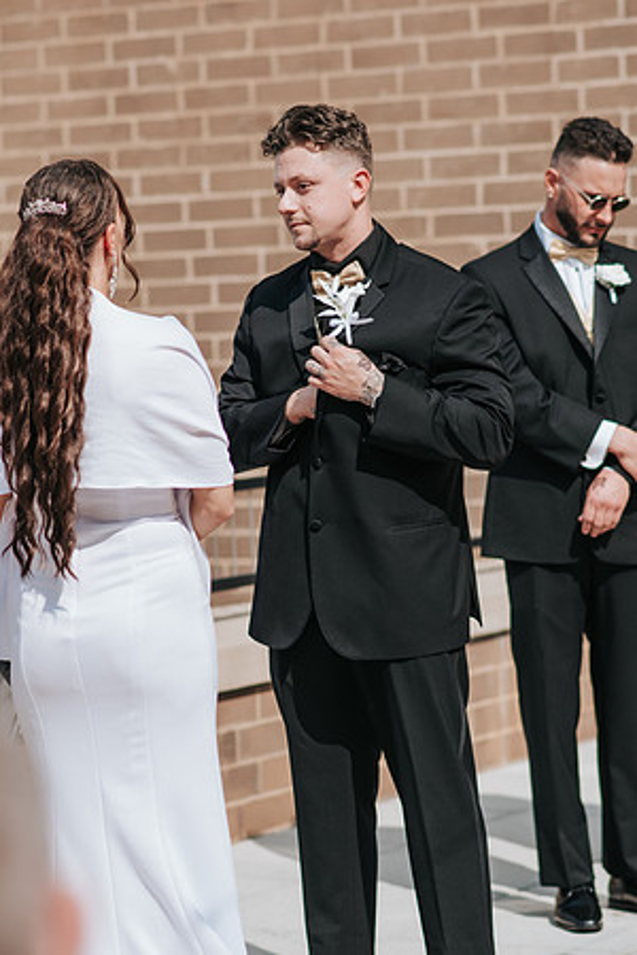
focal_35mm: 128
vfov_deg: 16.1
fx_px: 3384
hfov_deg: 10.8
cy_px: 478
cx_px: 318
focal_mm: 85
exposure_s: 1/2000
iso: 100
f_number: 2.8
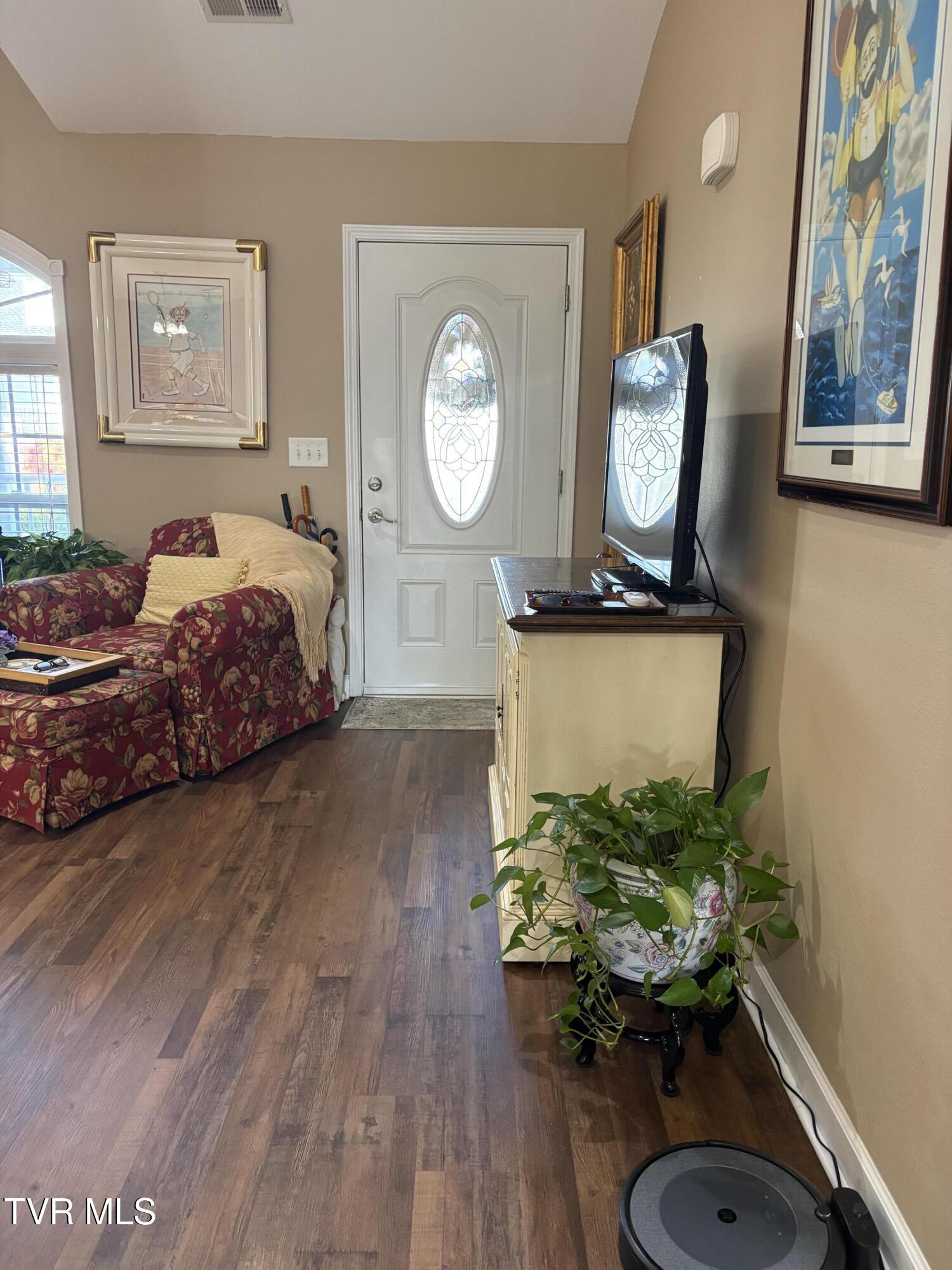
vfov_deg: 67.3
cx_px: 476
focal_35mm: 26
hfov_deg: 53.1
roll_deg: -0.7
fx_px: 953
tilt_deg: -12.0
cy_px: 635
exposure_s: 1/60
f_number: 1.6
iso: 250
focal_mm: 5.96
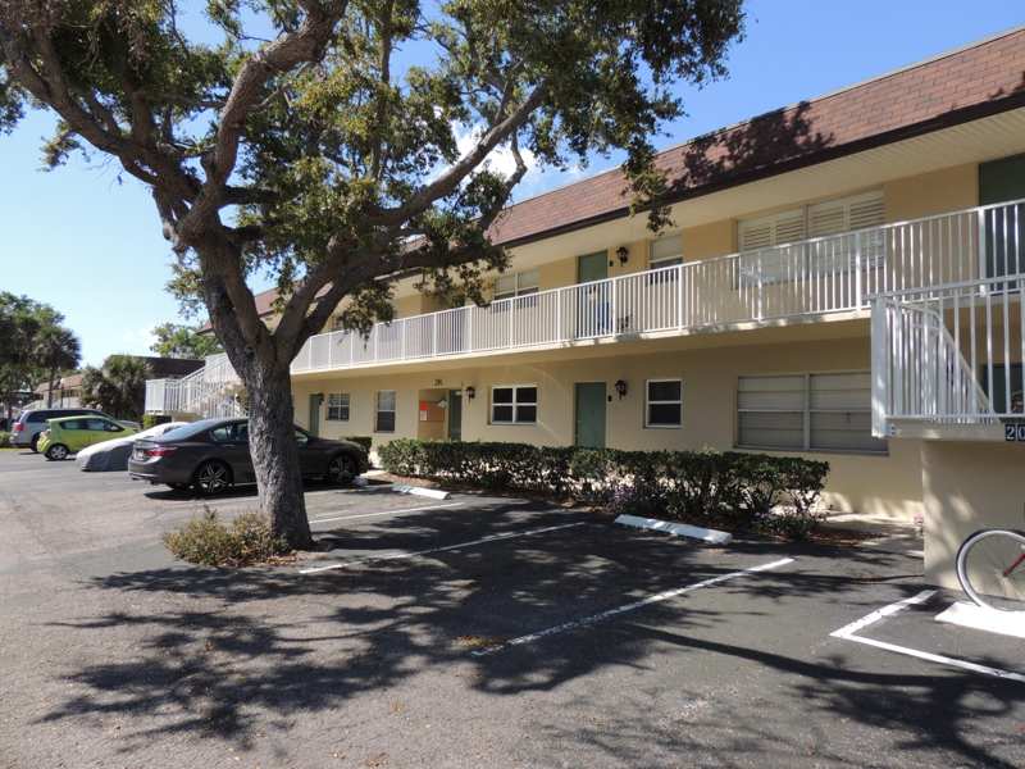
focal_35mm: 24
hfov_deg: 71.6
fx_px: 711
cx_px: 512
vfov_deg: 56.8
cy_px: 384
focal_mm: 4.3
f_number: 3
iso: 100
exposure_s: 1/800
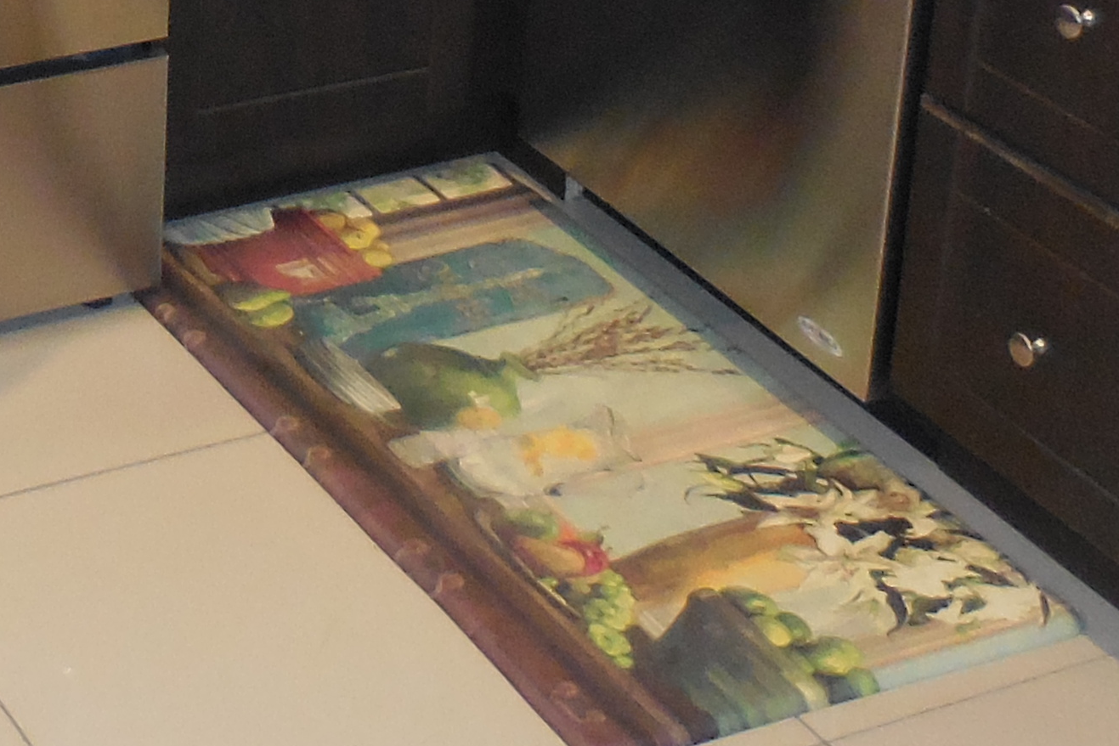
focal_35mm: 91
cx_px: 93
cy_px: -356
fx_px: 2828
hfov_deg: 21.8
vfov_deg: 14.1
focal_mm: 4.5
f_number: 3.3
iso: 450
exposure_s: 1/25
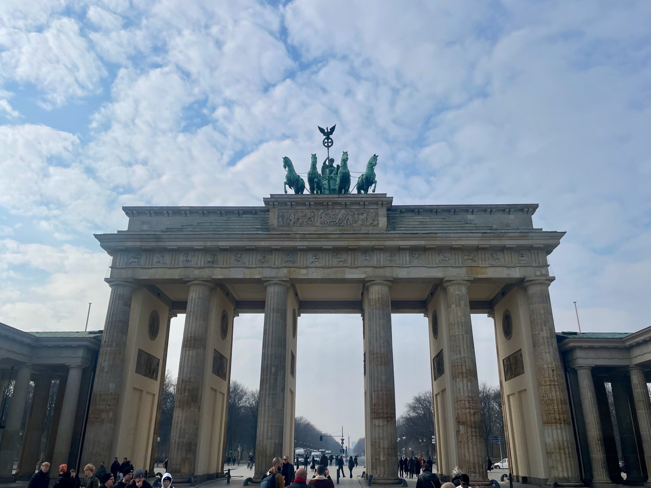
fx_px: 489
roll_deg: +0.0
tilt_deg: +21.5
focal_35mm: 26
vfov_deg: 53.1
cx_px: 326
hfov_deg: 67.3
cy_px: 244
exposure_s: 1/8403
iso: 32
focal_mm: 4.2
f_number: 1.6
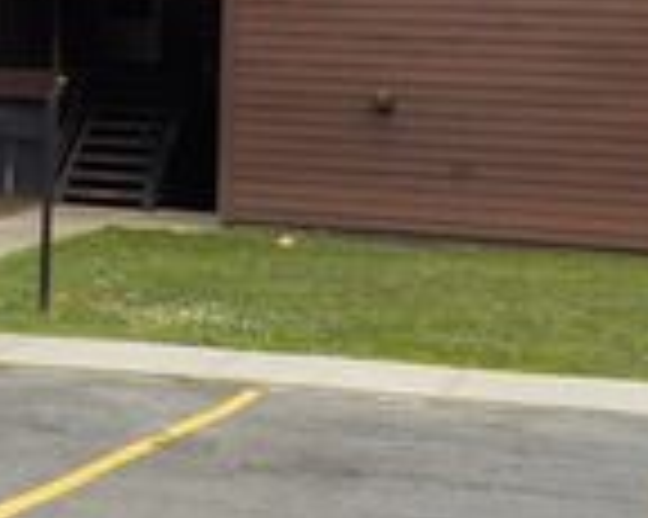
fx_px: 1955
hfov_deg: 18.2
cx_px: -45
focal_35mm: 102
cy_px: -128
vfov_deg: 14.5
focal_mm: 4.1
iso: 125
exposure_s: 1/320
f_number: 3.3
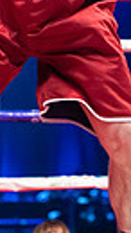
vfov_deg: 9.1
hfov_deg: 5.2
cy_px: -51
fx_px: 1447
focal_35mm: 234
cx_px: 154
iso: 3200
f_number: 2.5
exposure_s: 1/1000
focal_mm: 50
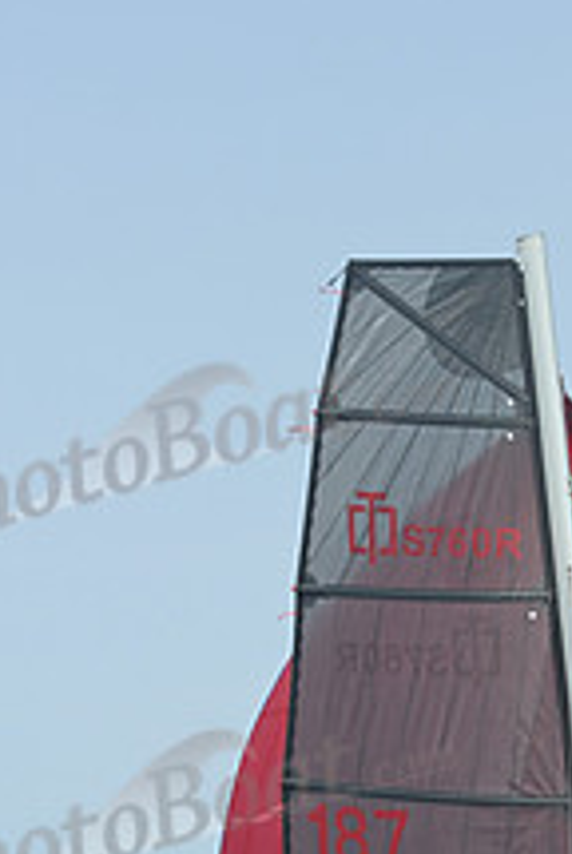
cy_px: 965
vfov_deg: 10.0
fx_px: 4799
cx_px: 665
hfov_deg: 6.8
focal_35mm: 202
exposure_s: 1/1250
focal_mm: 75
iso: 320
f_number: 7.1
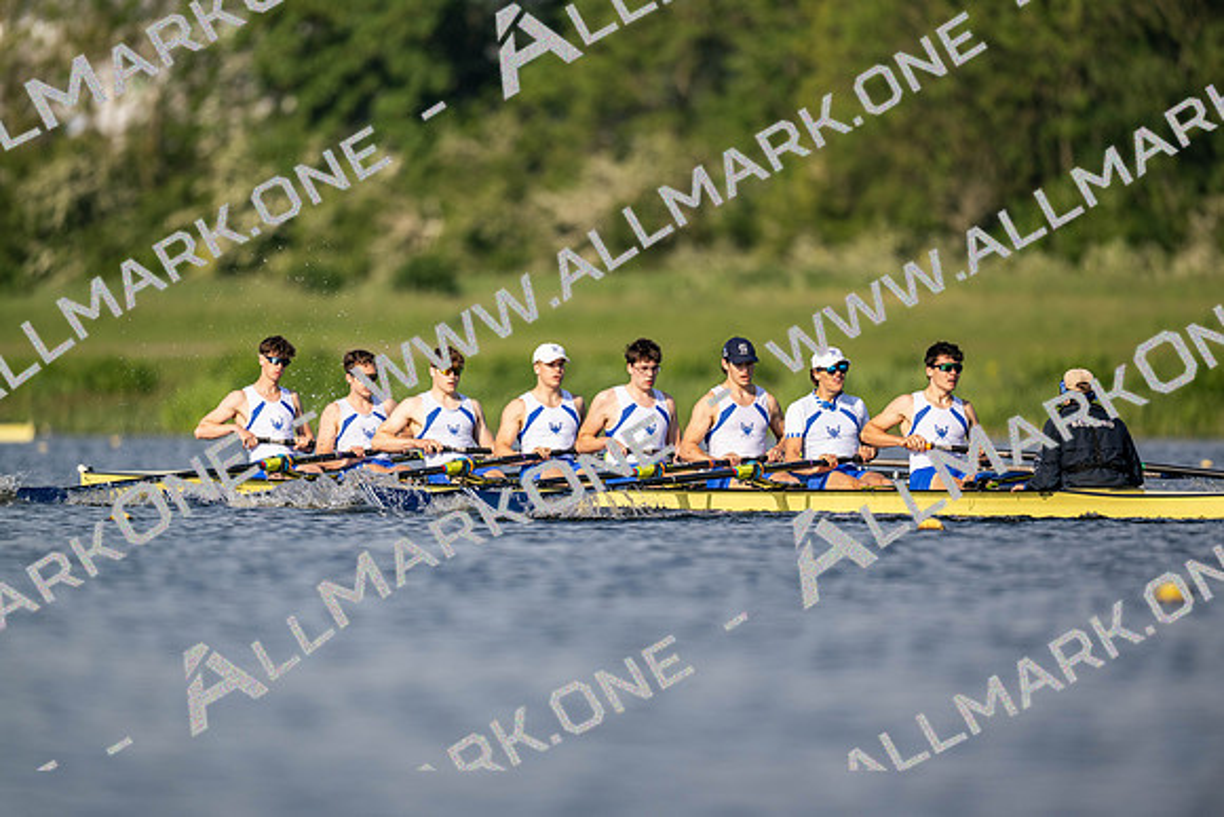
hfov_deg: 3.4
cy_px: 408
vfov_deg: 2.3
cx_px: 612
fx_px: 20404
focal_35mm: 600
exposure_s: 1/2500
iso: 220
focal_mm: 600
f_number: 4
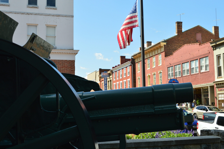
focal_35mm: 48
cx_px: 112
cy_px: 74
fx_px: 298
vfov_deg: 28.0
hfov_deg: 41.1
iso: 400
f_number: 10
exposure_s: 1/250
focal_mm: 32
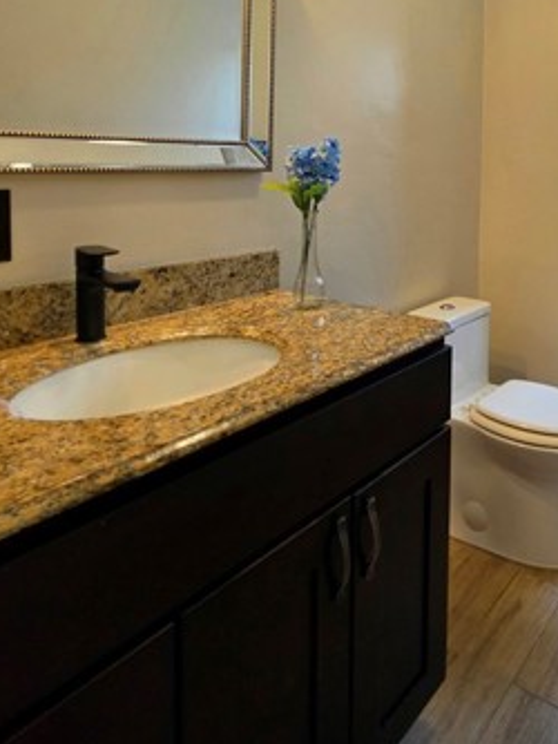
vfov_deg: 65.3
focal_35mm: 25
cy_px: 190
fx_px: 537
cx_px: 455
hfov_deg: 51.1
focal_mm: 2.2
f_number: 1.9
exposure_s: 1/120
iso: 80
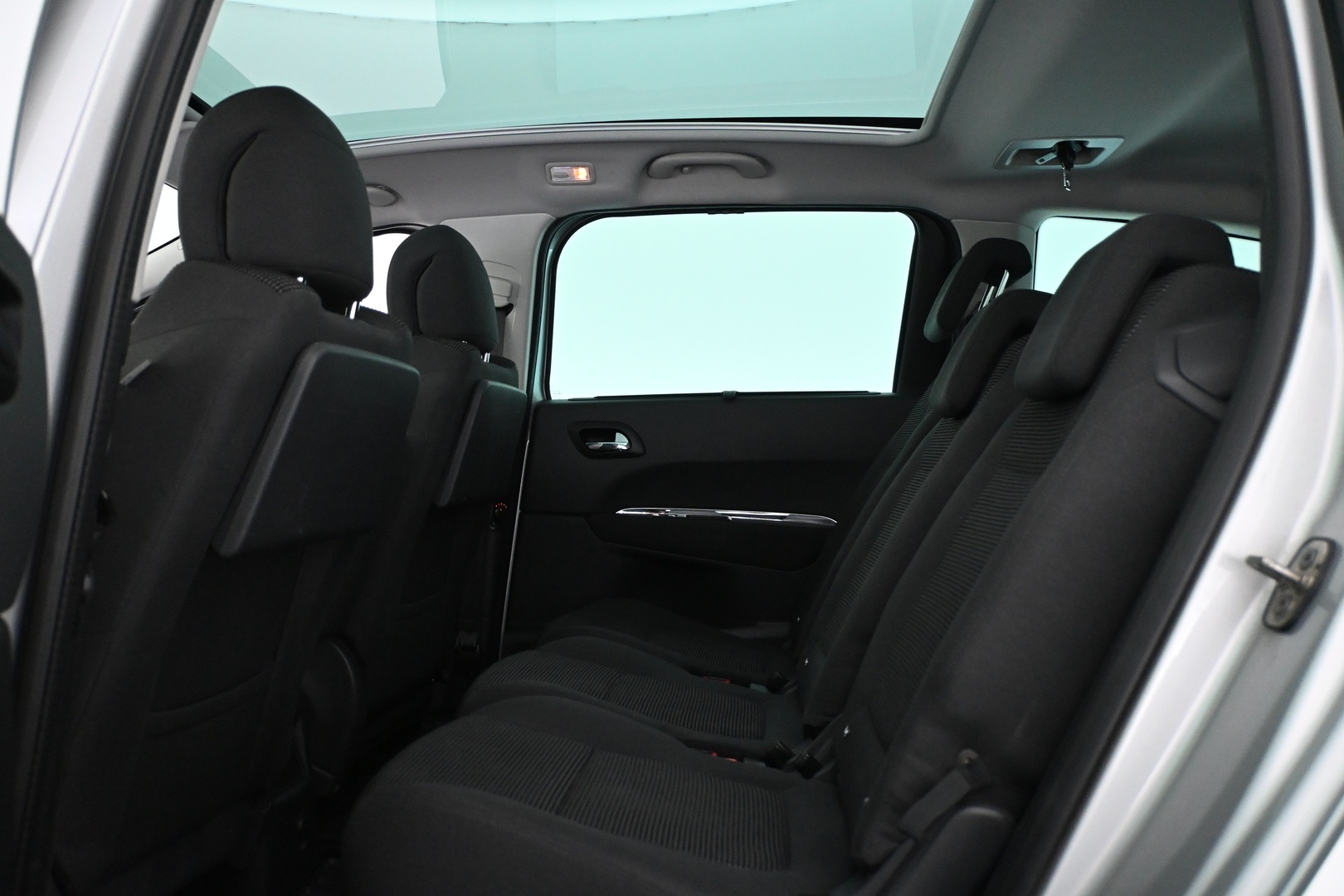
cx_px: 672
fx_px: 1148
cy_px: 448
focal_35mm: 31
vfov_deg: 42.6
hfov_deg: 60.7
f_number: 3.8
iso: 3600
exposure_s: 1/60
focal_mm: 20.5
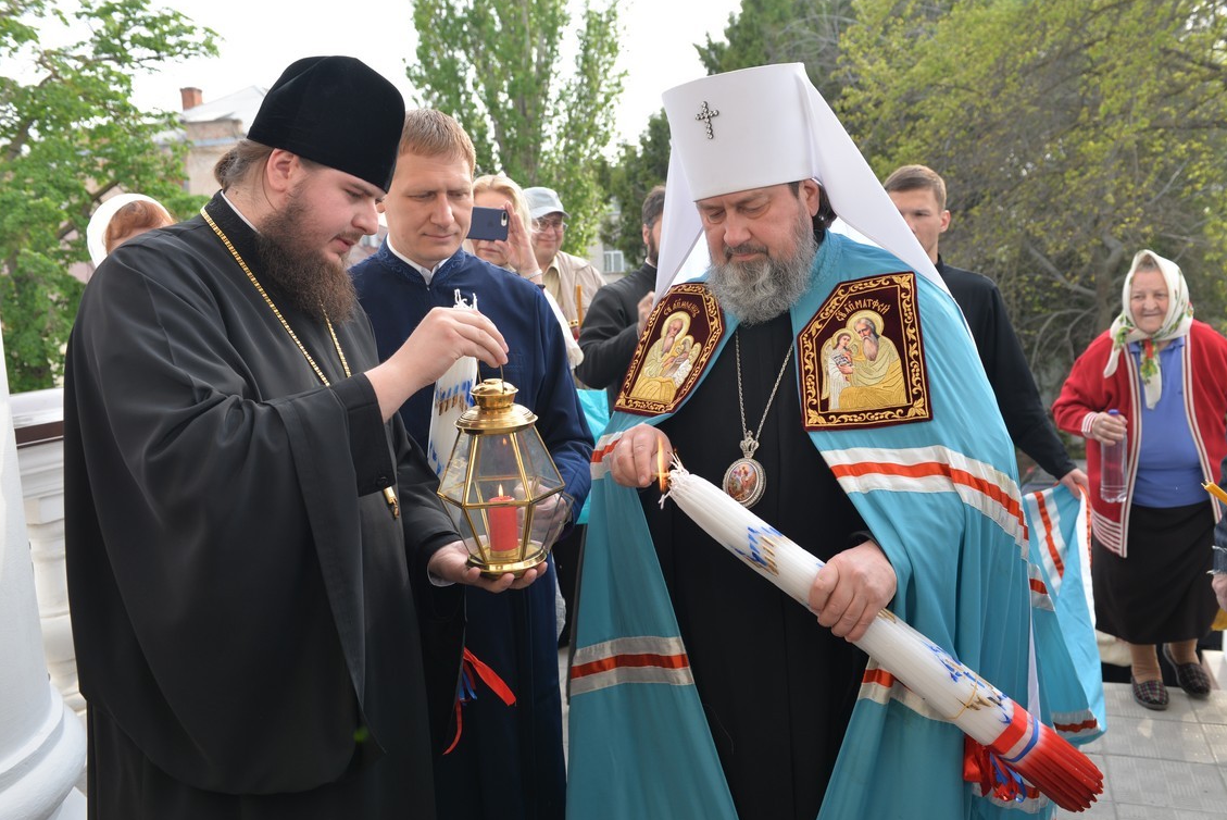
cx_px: 651
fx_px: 1159
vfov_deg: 38.9
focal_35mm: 34
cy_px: 407
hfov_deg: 55.7
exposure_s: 1/160
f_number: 6.3
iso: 200
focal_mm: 32
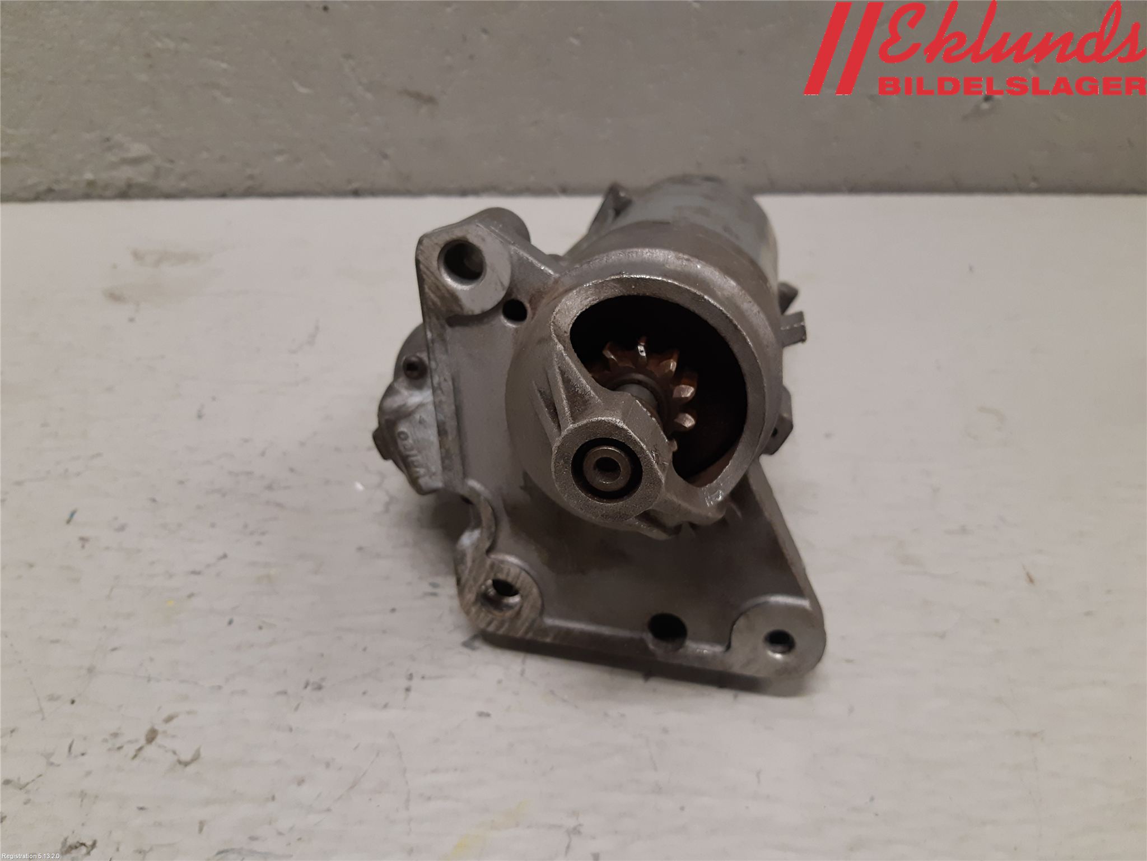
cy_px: 430
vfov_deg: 53.1
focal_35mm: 26
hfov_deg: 67.3
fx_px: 862
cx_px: 574
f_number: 1.7
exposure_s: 1/50
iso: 160
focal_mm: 3.93
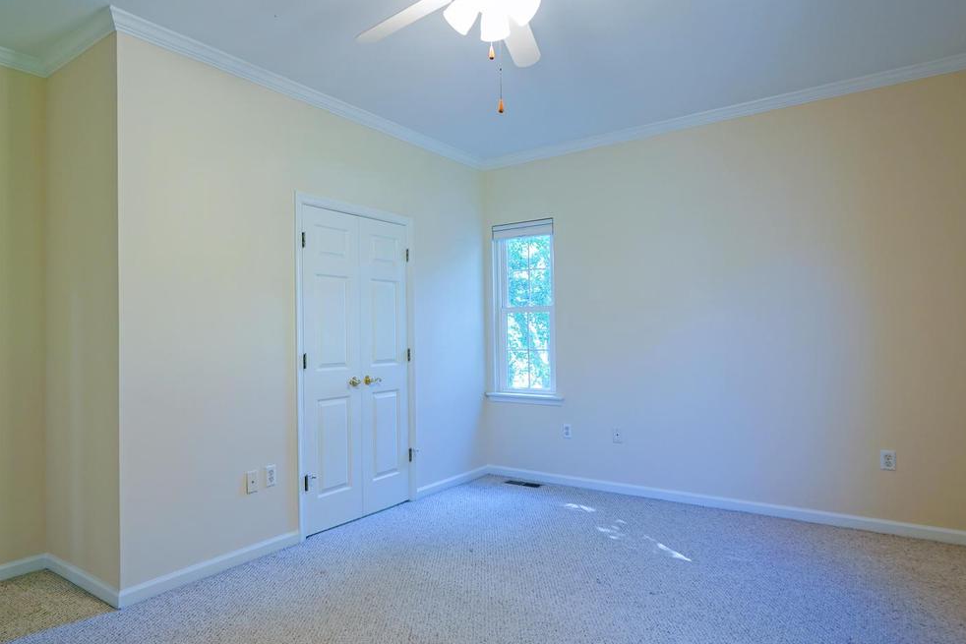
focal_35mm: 22
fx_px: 590
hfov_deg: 78.2
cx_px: 424
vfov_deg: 57.2
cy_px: 329
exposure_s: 1/30
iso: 125
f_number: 2.8
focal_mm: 10
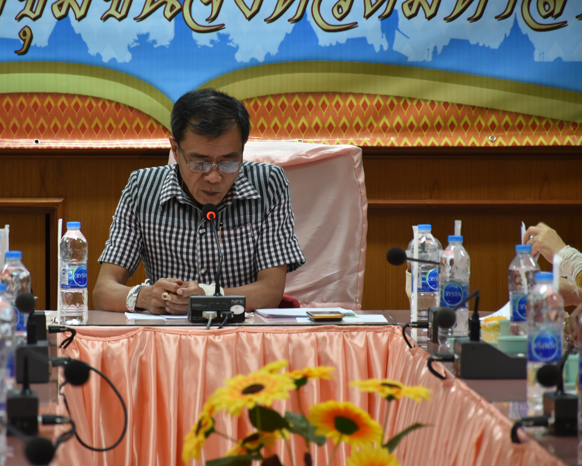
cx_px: 230
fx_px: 4289
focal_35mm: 249
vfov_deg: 6.2
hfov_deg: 7.8
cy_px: 243
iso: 800
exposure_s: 1/40
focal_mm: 140
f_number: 5.6
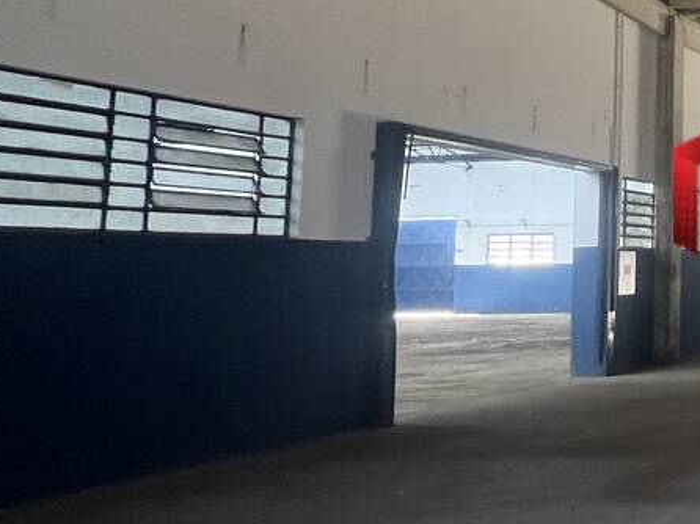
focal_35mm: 42
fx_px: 849
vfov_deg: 34.1
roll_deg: +1.3
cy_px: 191
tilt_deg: +4.0
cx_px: 1069
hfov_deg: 28.1
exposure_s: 1/73
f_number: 1.8
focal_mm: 1.57
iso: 250
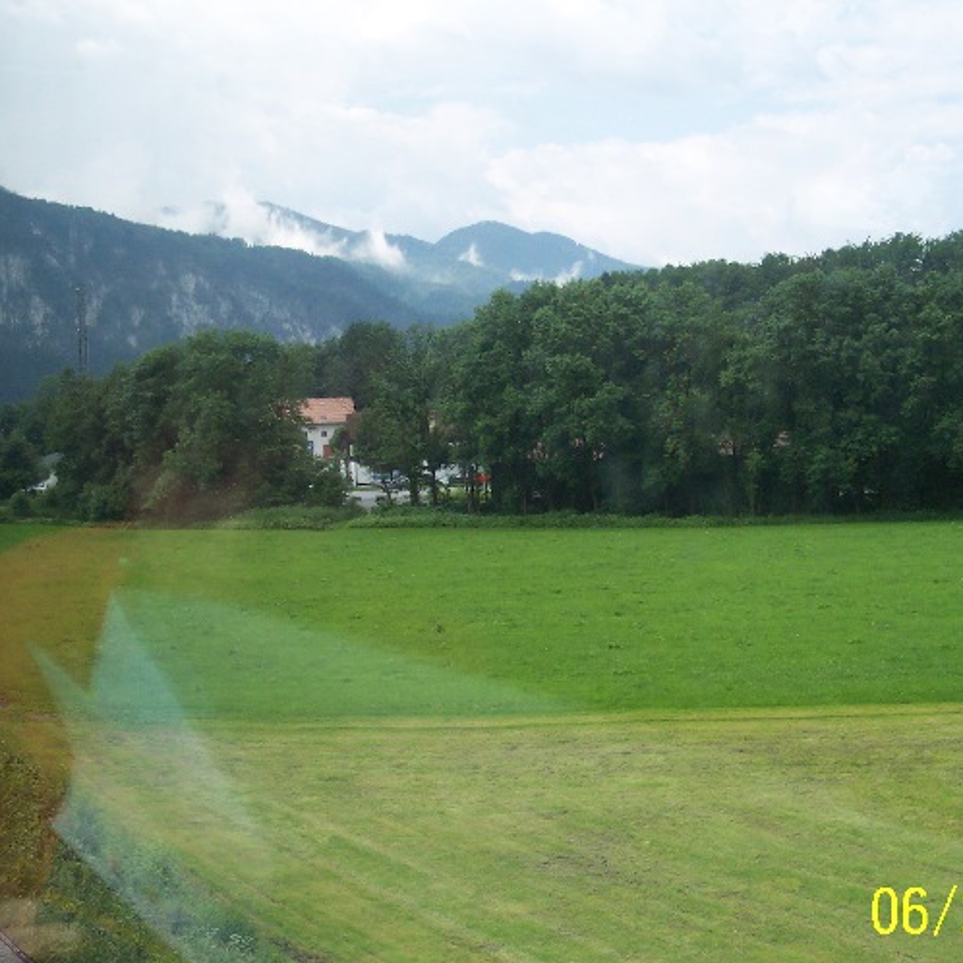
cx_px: 474
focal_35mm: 54
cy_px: 476
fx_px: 1700
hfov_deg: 31.6
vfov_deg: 31.6
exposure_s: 1/500
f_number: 2.8
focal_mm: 8
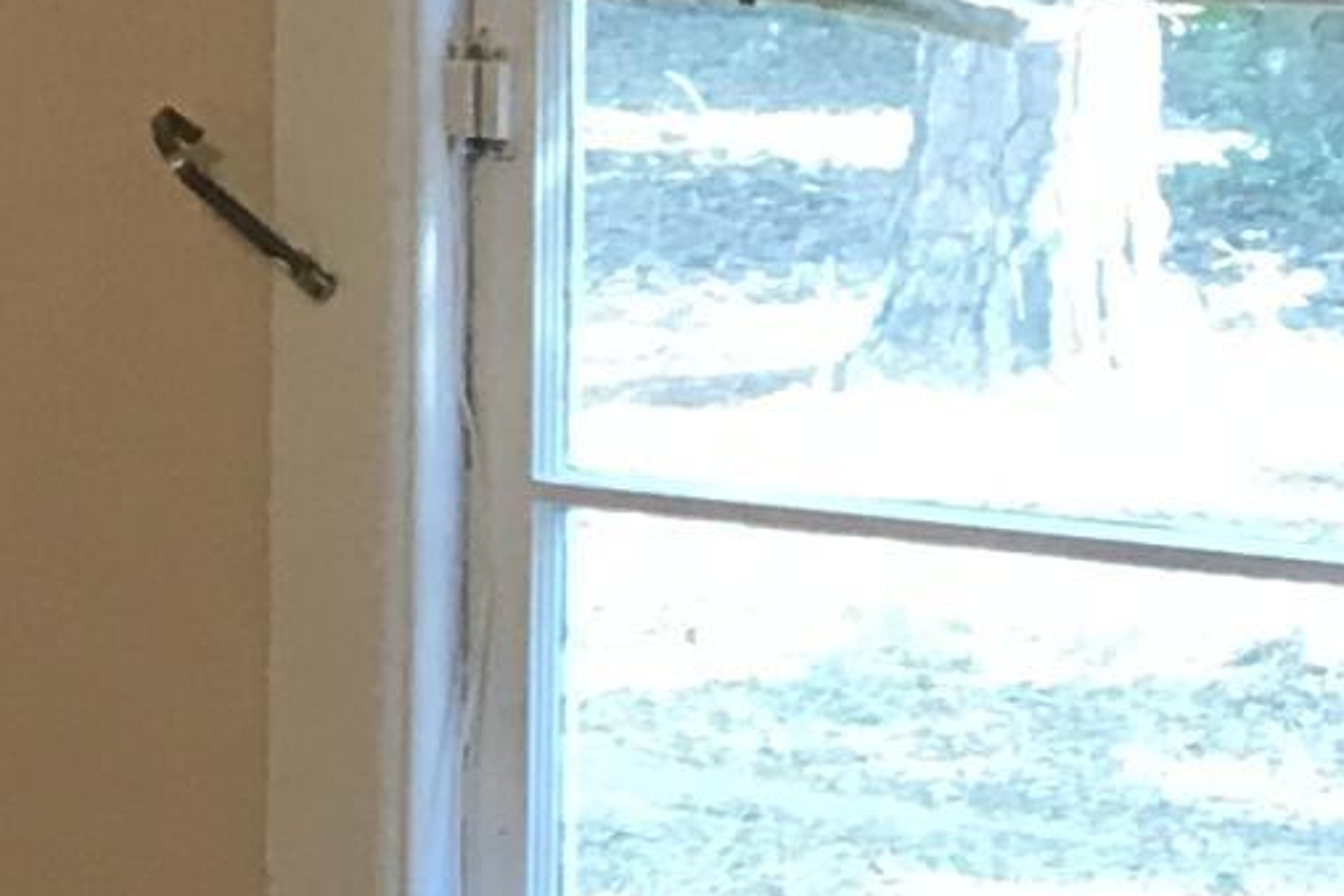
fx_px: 6423
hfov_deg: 9.8
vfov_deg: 7.9
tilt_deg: -1.4
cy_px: -40
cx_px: -2386
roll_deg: +0.6
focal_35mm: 172
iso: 40
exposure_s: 1/24
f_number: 1.8
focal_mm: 3.99
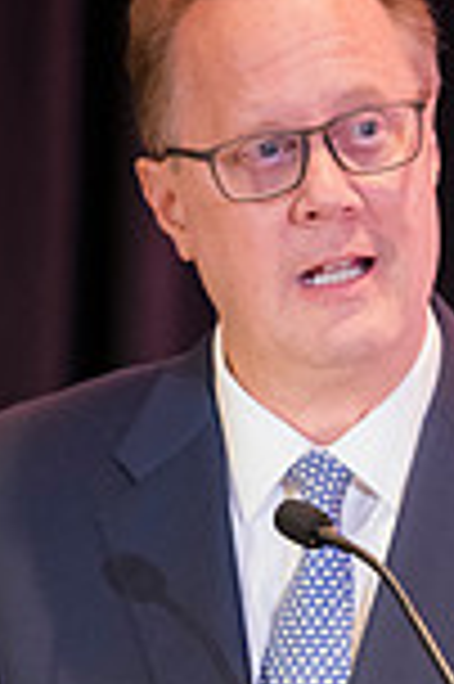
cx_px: 229
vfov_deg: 3.5
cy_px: 716
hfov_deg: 2.3
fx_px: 11242
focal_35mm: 593
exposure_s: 1/160
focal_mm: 200
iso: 6400
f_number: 2.8
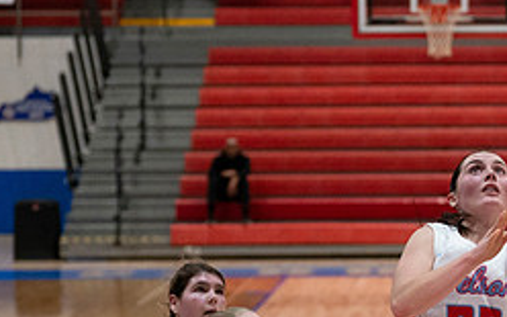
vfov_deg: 7.2
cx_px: 555
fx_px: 2529
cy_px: 272
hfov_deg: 11.3
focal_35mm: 183
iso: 3200
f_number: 2.8
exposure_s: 1/1000
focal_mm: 70
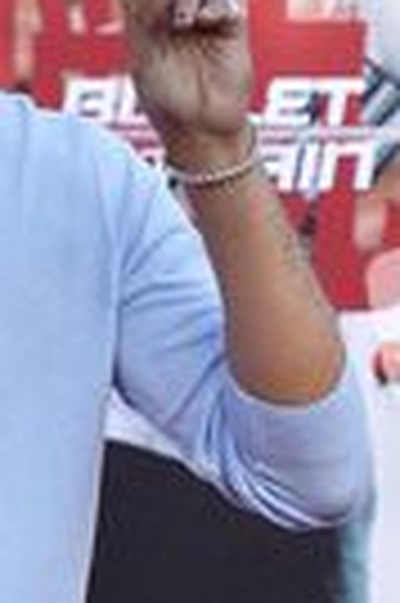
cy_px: 522
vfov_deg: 9.8
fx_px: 3492
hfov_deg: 6.5
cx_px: -169
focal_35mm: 209
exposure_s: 1/250
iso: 500
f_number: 7.1
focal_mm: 70
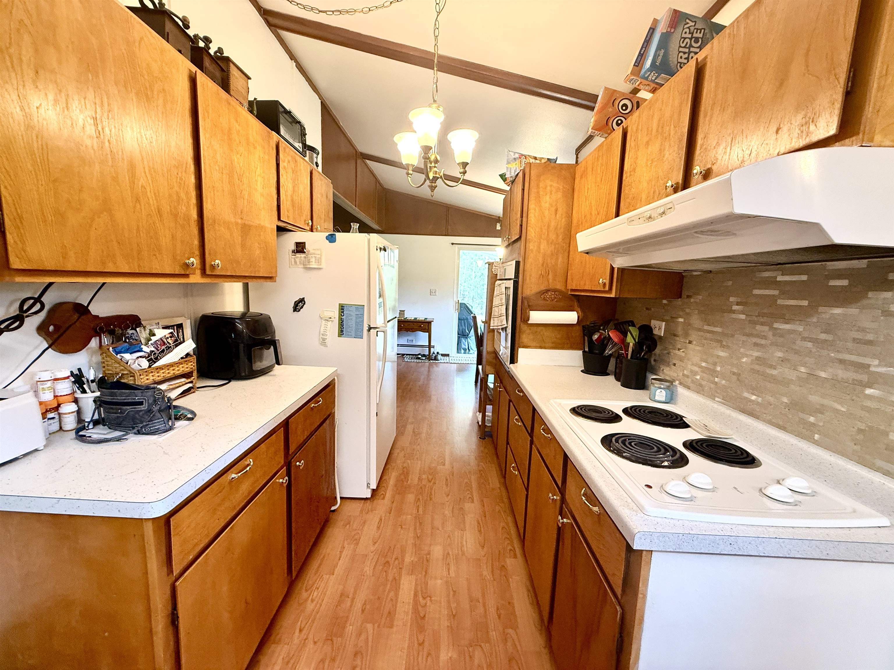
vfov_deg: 85.7
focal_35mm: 14
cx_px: 447
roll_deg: -2.5
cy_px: 335
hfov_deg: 102.1
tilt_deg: -8.1
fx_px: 362
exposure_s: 1/60
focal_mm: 2.22
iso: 200
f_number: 2.2
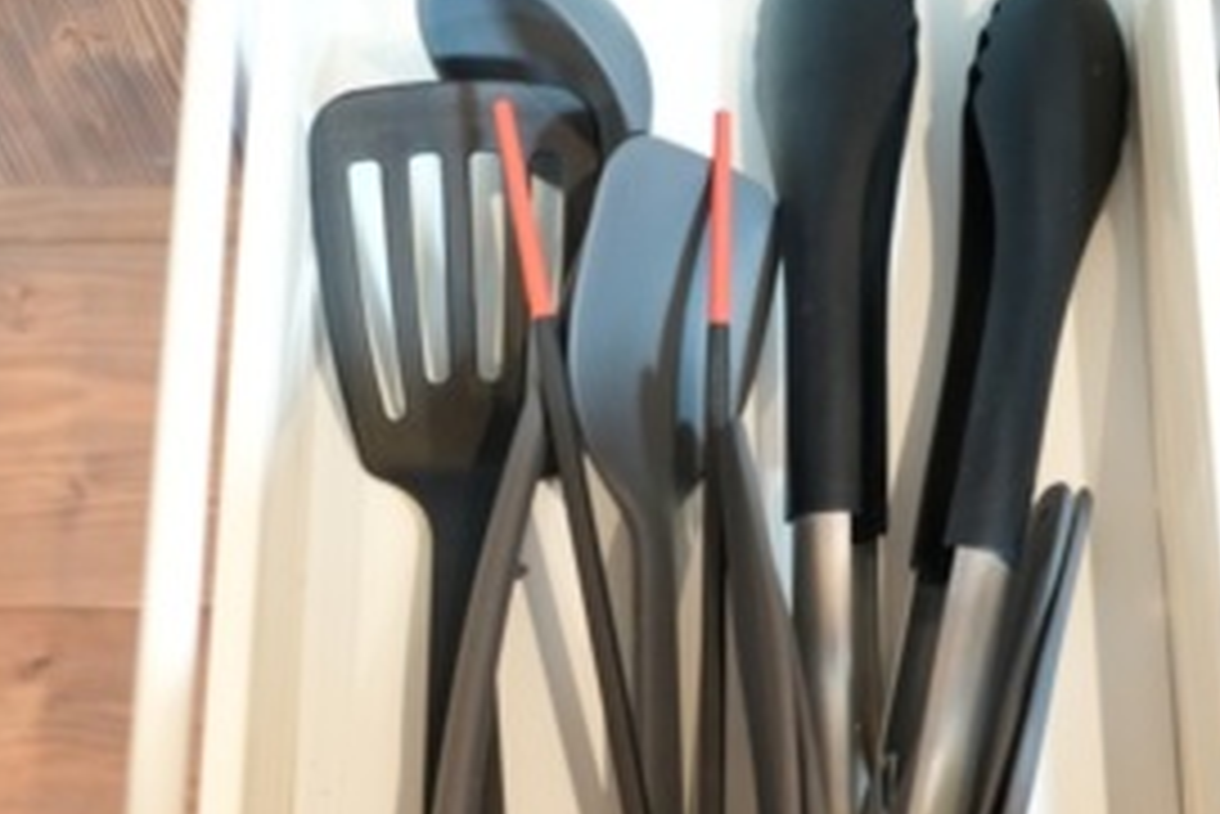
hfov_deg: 27.7
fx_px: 2475
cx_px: 680
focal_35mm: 73
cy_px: 499
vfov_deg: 18.7
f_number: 4
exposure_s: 1/50
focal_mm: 44
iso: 5000
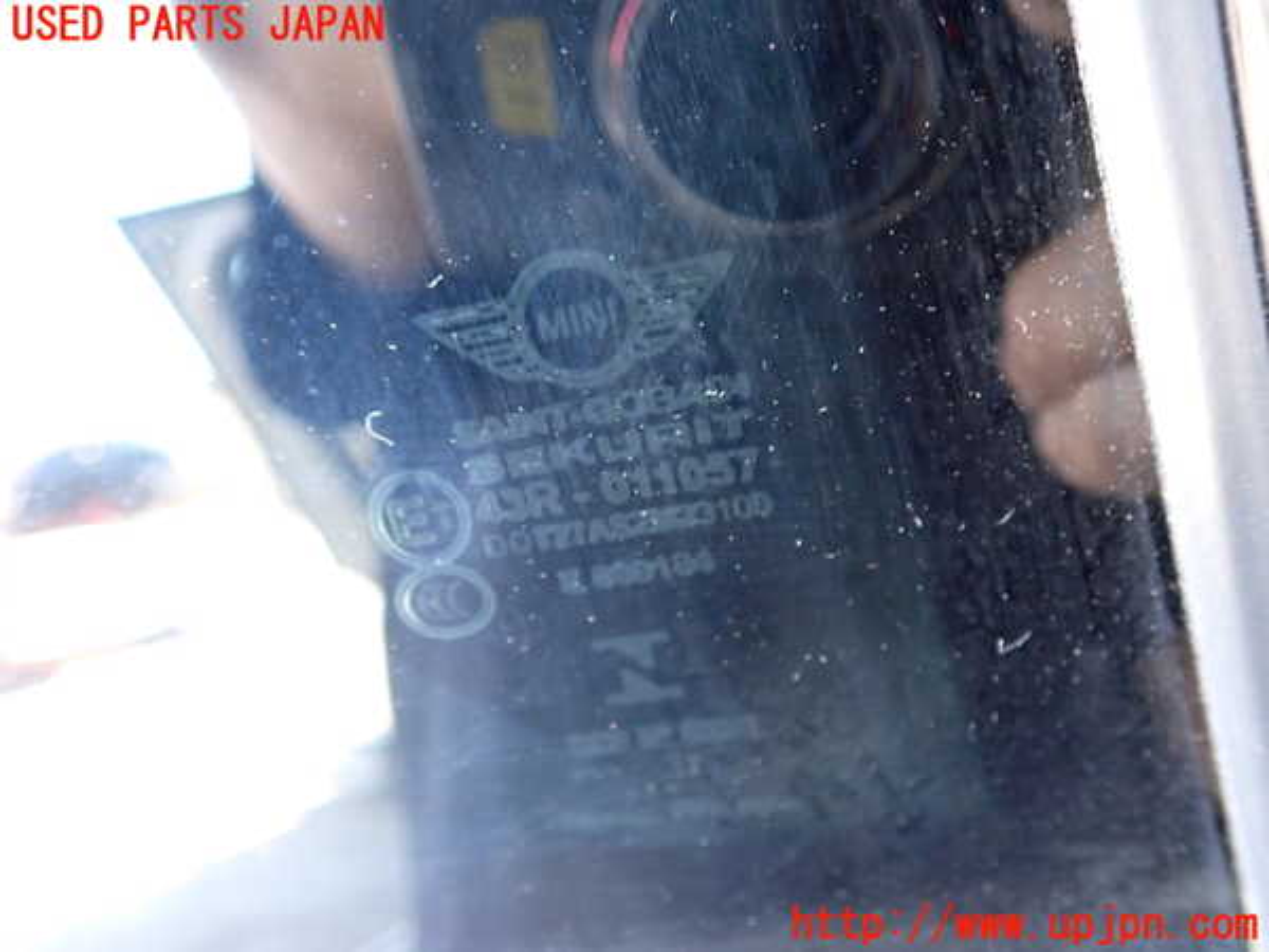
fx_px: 1100
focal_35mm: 30
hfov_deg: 60.0
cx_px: 634
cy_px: 476
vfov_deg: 46.8
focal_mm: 5.4
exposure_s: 1/30
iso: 500
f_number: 2.3
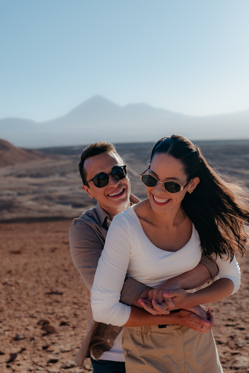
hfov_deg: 26.0
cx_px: 124
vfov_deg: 38.2
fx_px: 539
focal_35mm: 52
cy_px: 186
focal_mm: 35
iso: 320
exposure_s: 1/3200
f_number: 2.8
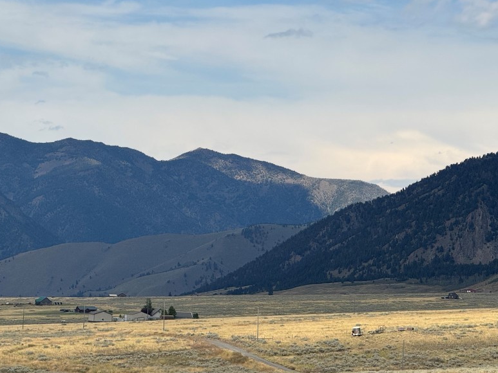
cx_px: 232
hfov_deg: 12.4
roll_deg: -2.3
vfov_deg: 9.3
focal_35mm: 159
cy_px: 212
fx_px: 2288
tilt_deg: +1.1
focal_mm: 15.66
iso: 50
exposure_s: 1/1689
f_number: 2.8
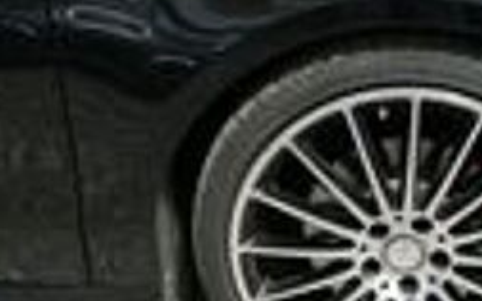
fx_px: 735
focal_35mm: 56
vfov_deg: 22.8
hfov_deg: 35.1
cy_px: 241
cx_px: 389
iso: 125
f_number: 3
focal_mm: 10.6
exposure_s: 1/320
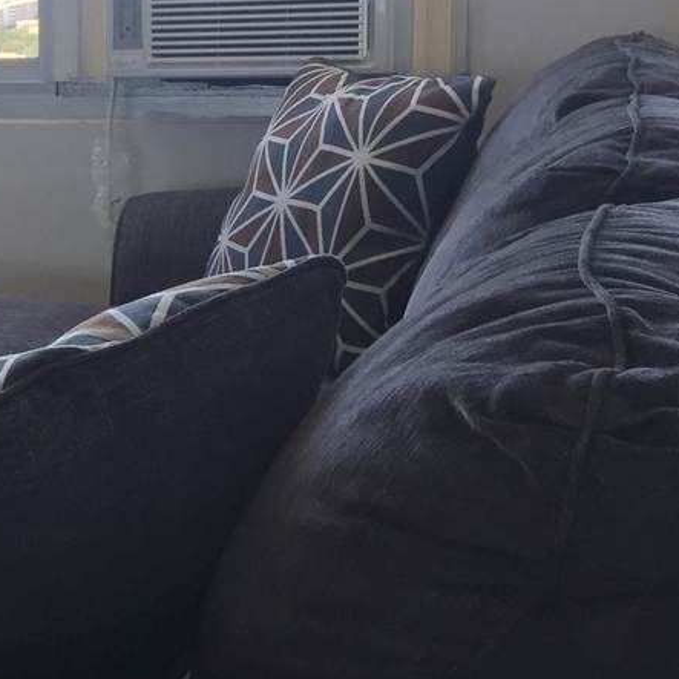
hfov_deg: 20.5
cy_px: 204
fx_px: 1642
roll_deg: +1.7
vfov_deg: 23.2
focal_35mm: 74
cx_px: -291
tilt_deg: -10.0
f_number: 2.2
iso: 32
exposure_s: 1/233
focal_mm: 4.15
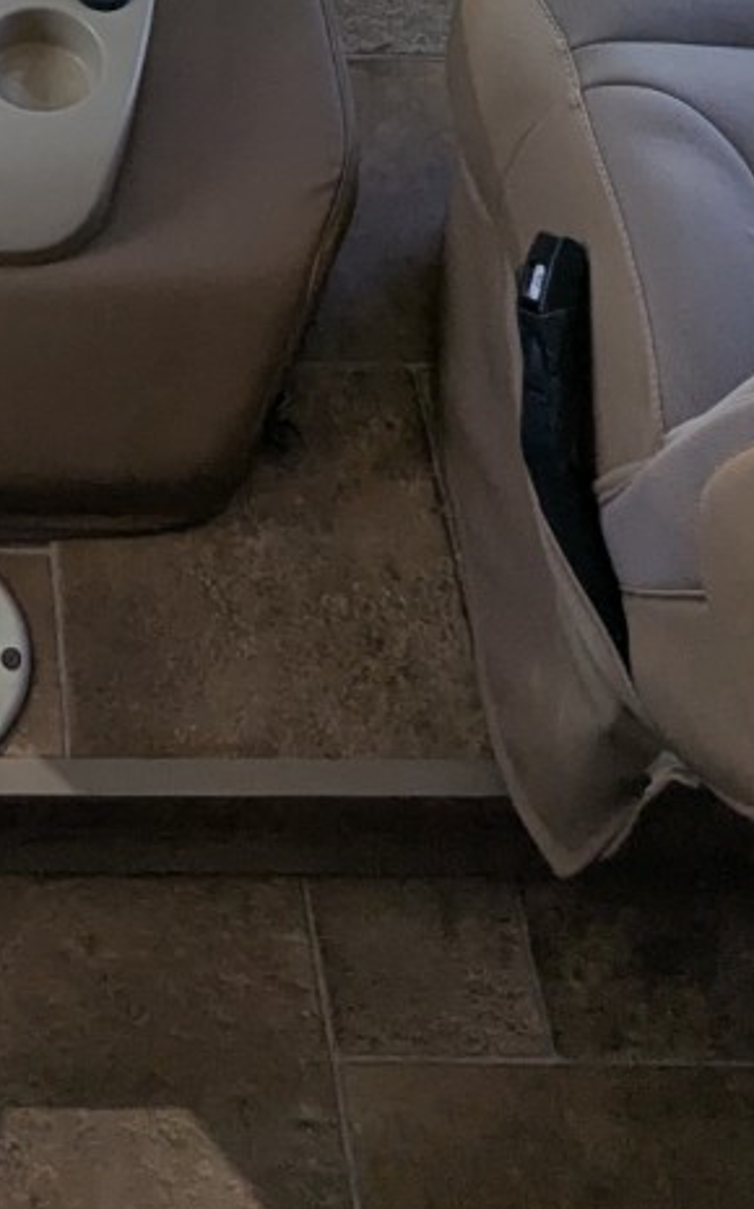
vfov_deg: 34.3
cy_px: -117
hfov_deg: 22.8
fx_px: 1679
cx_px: -196
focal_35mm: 51
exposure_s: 1/307
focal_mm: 2.35
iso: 37
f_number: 2.2
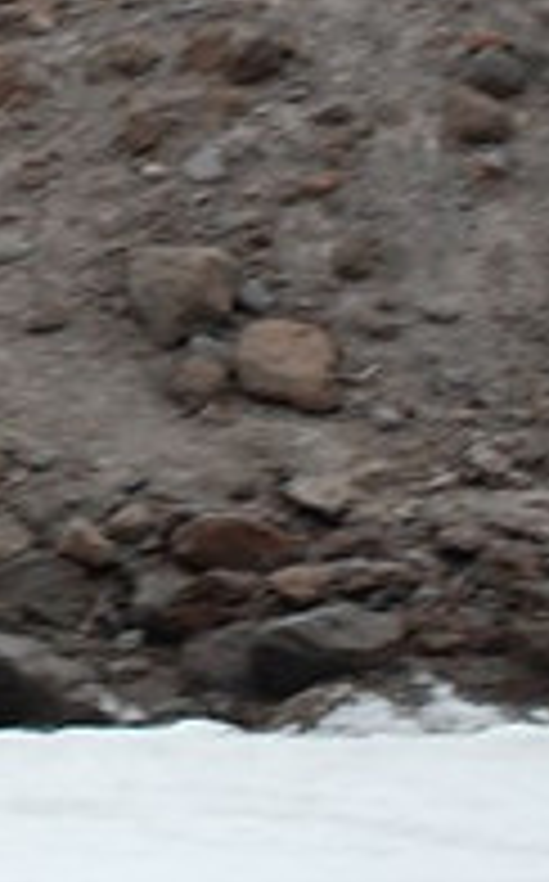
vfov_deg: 16.2
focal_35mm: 127
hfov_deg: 10.0
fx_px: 3049
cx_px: -288
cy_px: 70
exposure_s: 1/20
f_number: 20
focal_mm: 28
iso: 1000
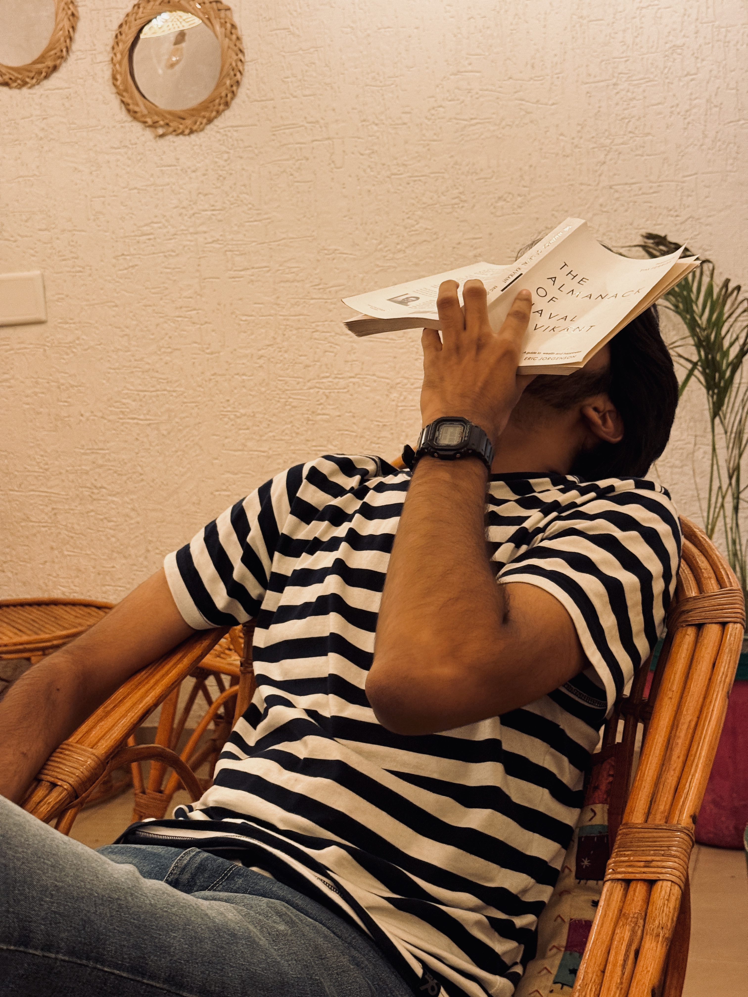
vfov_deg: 39.7
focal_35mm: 48
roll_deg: +2.1
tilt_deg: -6.7
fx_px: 1383
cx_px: 374
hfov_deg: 30.3
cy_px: 498
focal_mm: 6.76
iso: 250
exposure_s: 1/33
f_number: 1.78
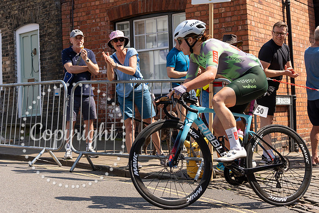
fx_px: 530
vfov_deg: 22.6
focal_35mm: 60
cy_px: 78
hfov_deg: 33.4
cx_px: 180
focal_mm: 35
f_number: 3.5
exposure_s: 1/2500
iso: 160
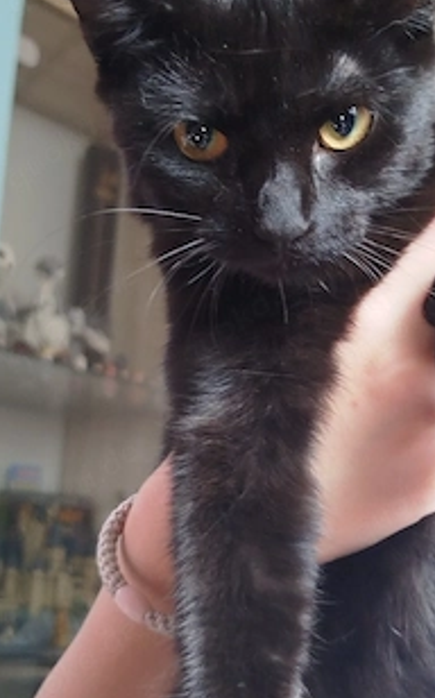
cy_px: 340
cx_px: 295
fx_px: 1178
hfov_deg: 20.8
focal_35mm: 62
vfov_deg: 33.0
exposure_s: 1/33
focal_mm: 5.31
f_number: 1.7
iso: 125
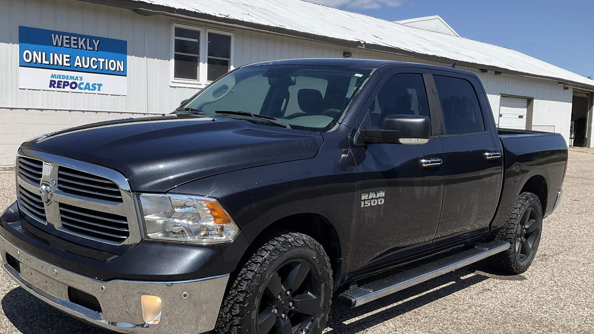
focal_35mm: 38
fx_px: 598
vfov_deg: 31.2
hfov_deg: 52.6
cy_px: 174
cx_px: 260
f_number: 1.8
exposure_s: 1/2667
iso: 25
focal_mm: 3
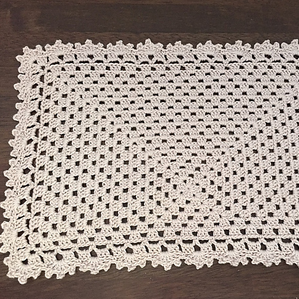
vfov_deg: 47.2
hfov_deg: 46.7
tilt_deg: -74.8
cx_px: 190
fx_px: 342
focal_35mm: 35
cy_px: 152
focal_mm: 4.15
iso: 200
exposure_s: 1/30
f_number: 2.2
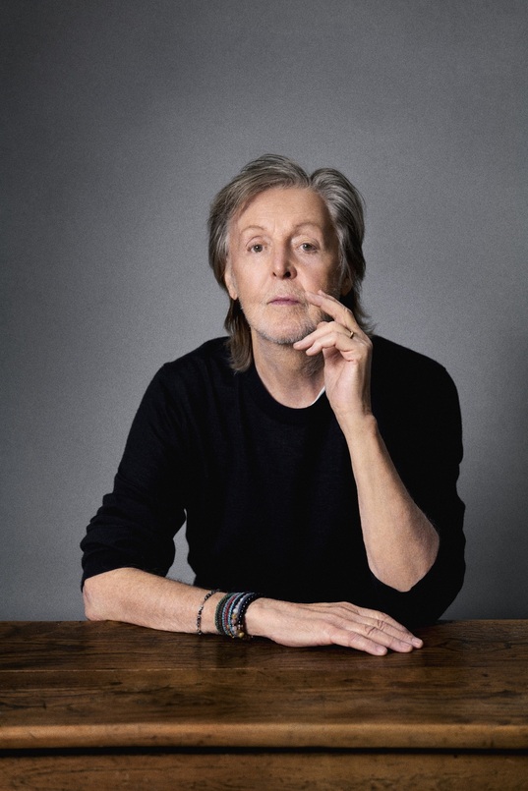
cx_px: 264
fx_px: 1759
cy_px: 396
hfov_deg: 17.1
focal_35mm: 80
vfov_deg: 25.4
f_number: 4.5
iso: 1600
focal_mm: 80
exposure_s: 1/250
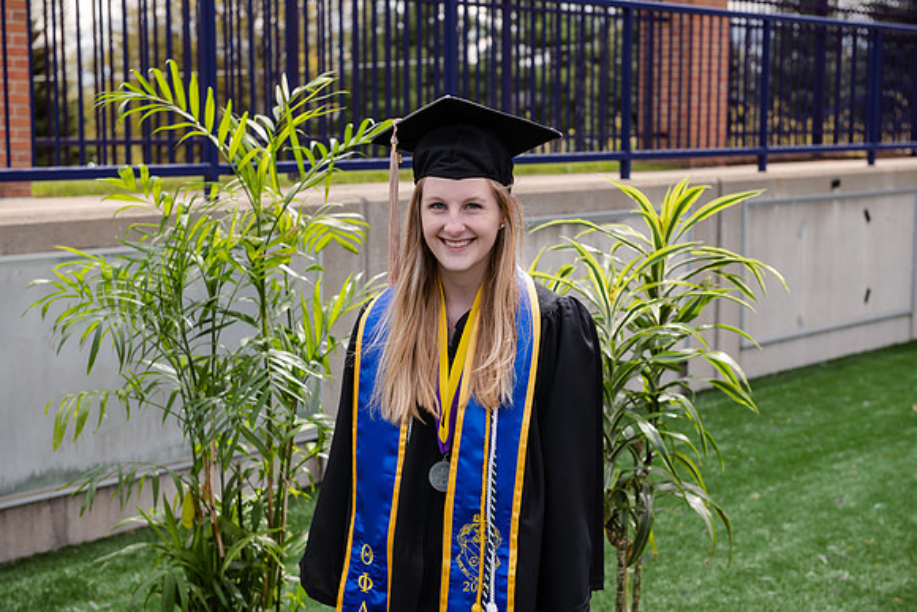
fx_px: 1580
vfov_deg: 21.9
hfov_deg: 32.4
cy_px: 306
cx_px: 458
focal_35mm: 62
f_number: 5.6
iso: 125
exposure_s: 1/200
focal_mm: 62
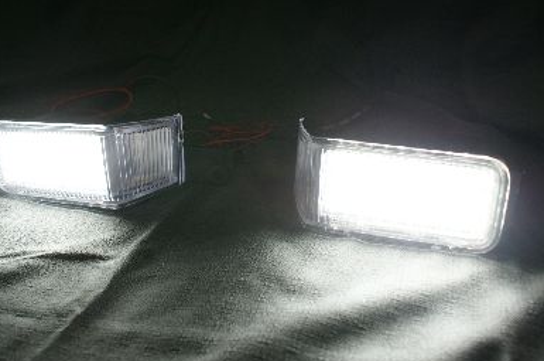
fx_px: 588
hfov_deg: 49.6
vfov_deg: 34.0
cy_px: 163
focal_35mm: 39
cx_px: 253
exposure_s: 1/40
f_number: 4.5
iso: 100
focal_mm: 20
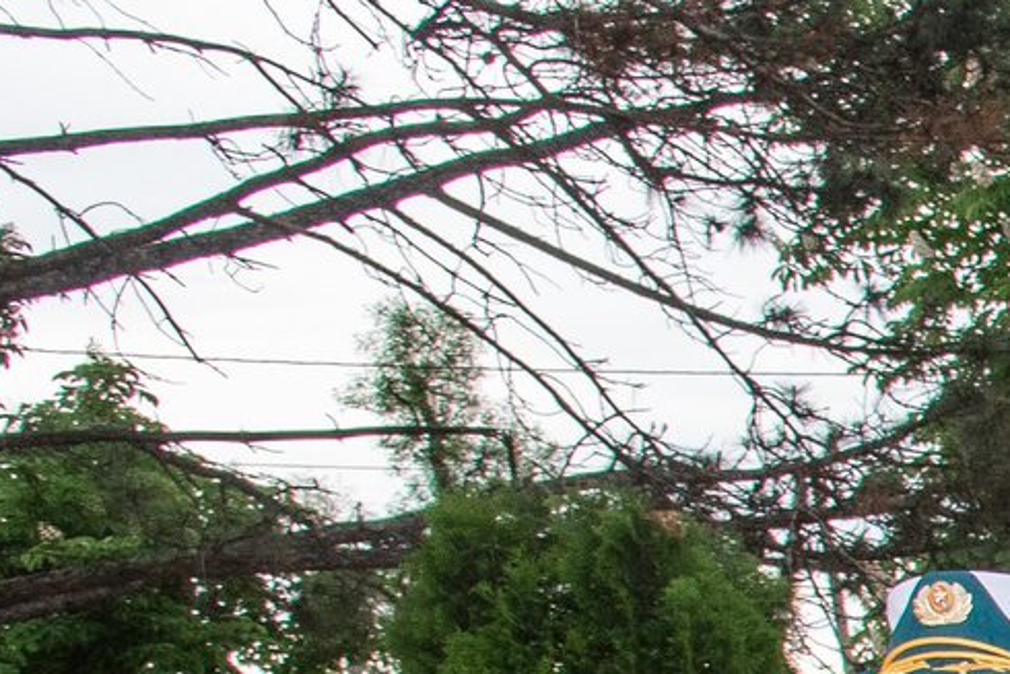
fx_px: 3536
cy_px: 1316
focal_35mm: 126
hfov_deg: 12.3
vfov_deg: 10.1
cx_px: 2546
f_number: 10
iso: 640
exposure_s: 1/160
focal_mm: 24
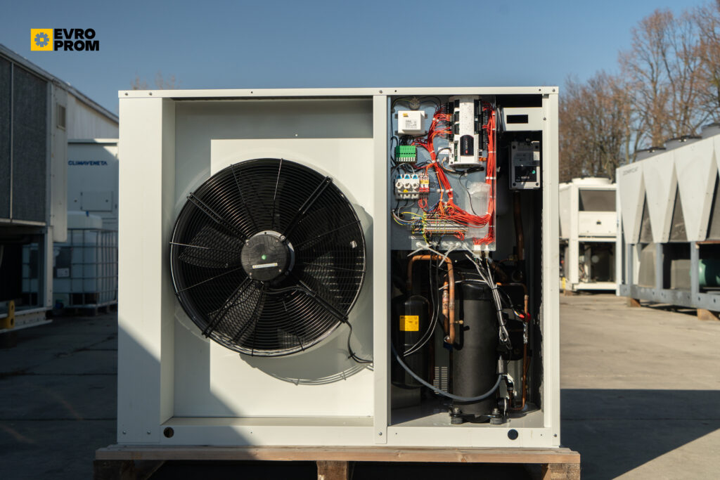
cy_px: 240
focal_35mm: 42
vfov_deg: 31.9
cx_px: 360
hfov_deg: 46.4
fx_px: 840
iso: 100
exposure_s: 1/320
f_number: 5.6
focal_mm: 42
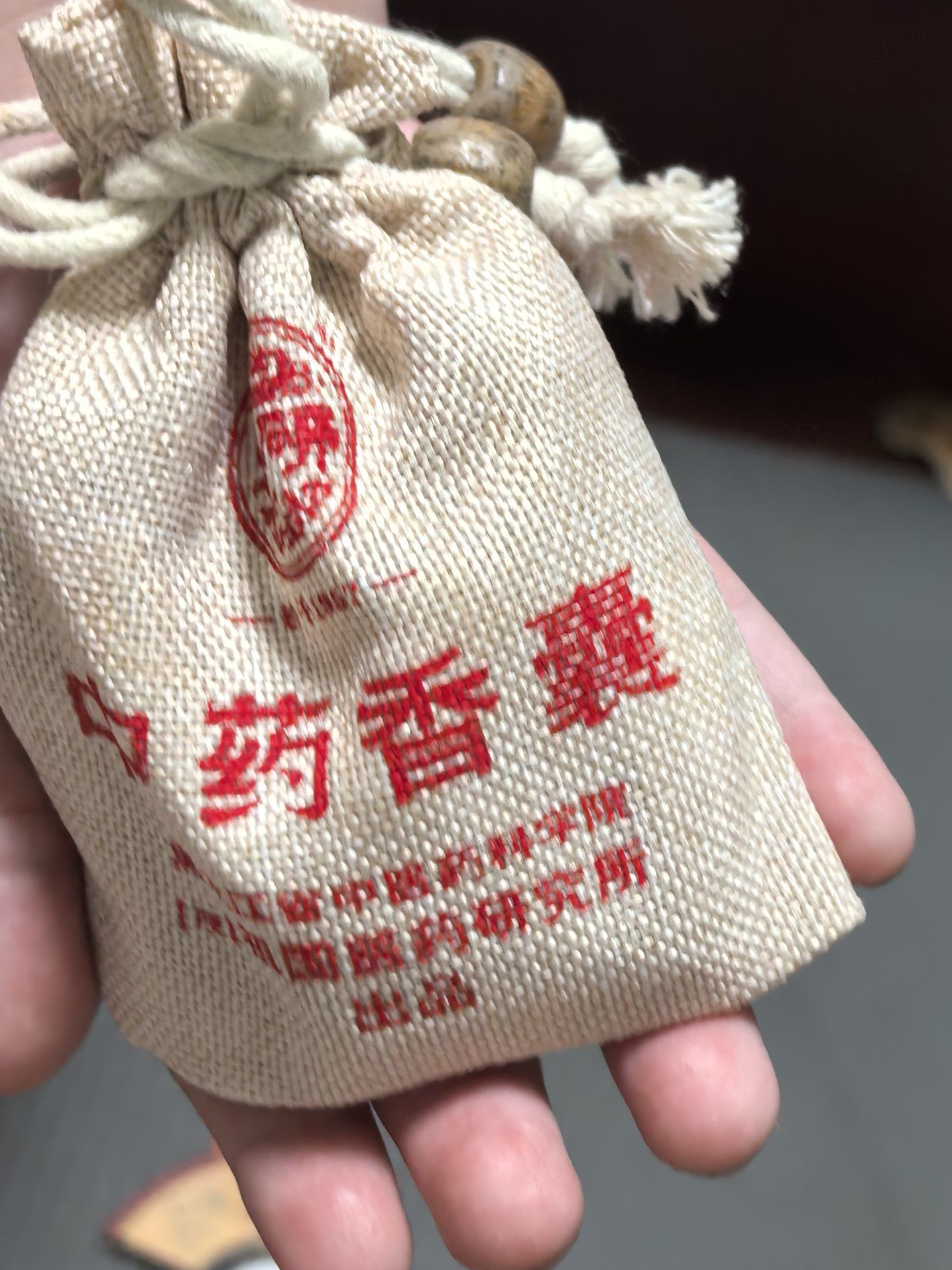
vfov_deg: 25.3
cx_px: 641
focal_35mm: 77
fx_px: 2824
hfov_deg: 19.1
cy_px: 691
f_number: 2
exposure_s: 1/33.3
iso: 320
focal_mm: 5.75
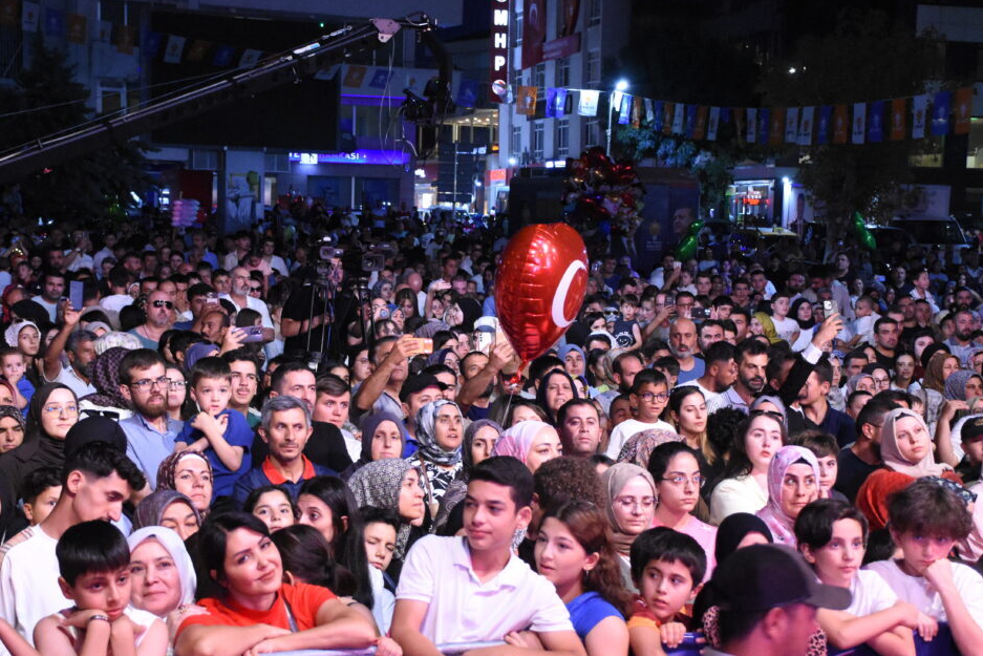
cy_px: 387
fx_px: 1958
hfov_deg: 28.2
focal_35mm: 72
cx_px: 486
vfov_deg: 19.0
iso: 6400
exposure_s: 1/100
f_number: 5
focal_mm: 35
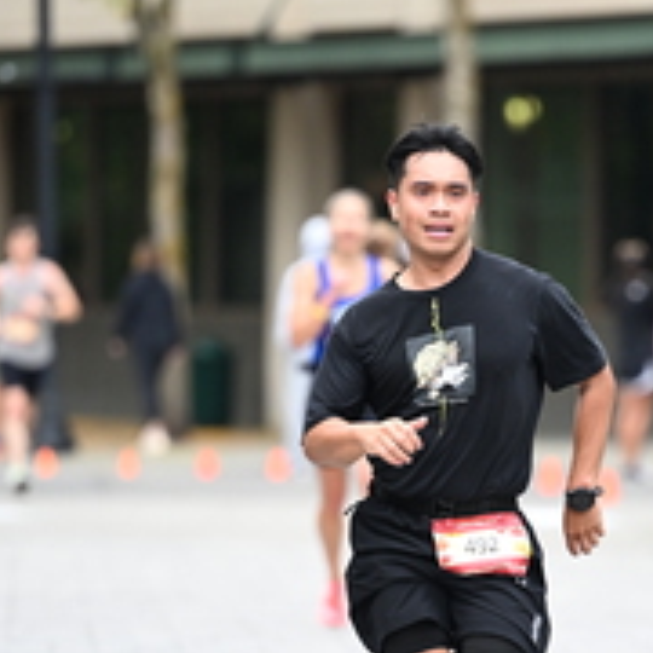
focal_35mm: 455
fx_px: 9711
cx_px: 546
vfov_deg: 3.9
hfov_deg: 3.8
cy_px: 472
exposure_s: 1/1600
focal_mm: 175
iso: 800
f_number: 2.8
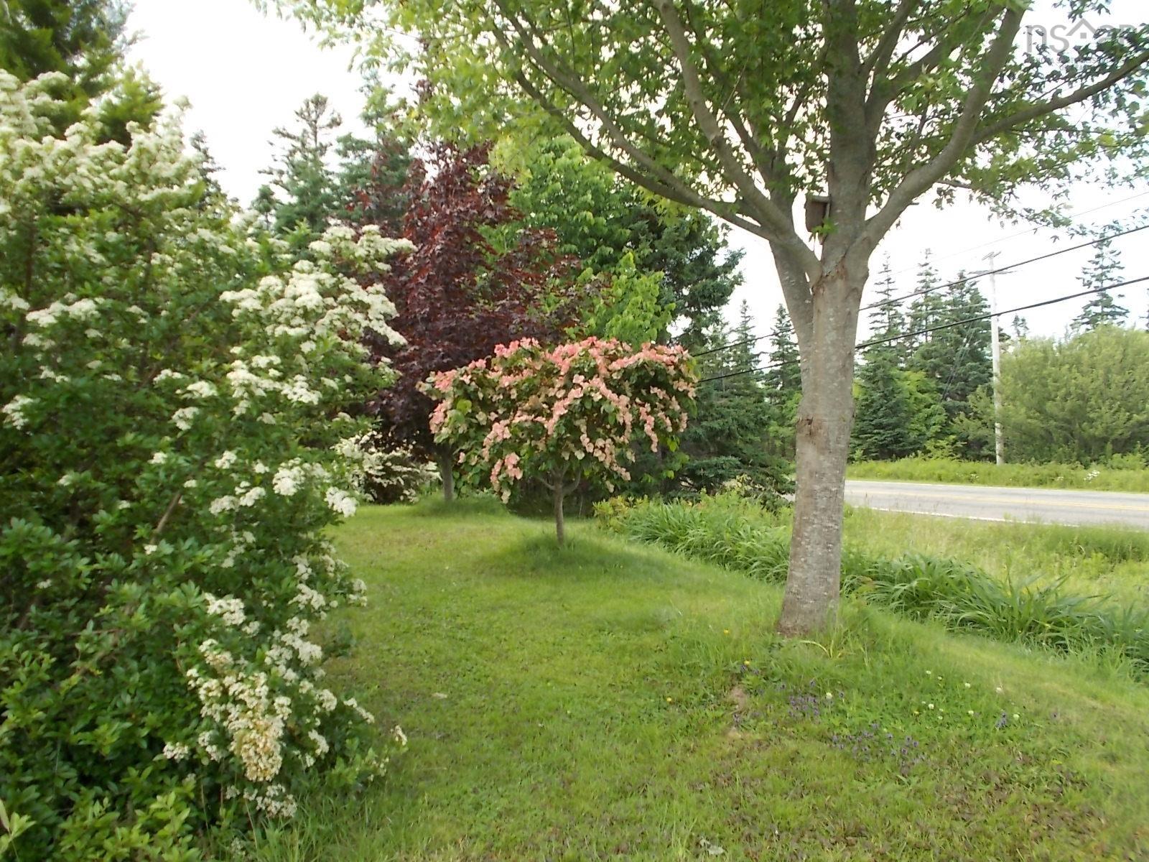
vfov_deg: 46.8
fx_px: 996
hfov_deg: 60.0
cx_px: 574
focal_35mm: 30
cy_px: 431
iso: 80
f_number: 3.4
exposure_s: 1/160
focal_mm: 5.3
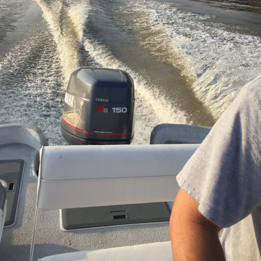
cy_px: 92
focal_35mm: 35
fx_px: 299
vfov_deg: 46.6
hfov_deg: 47.2
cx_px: 133
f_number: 2.2
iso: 32
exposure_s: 1/1582
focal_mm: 4.15
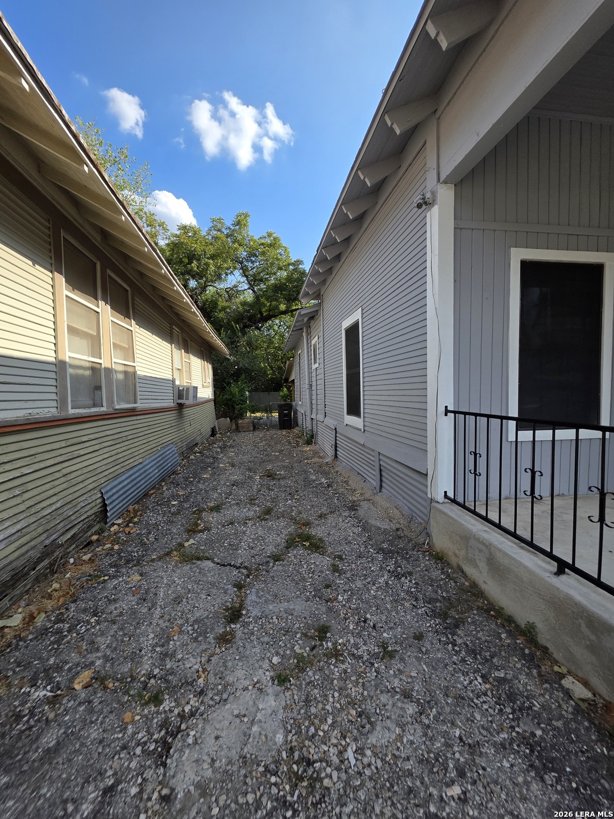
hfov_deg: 89.9
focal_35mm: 13
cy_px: 410
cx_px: 307
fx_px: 307
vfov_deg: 106.2
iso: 64
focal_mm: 2.2
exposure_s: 1/2000
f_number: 1.9
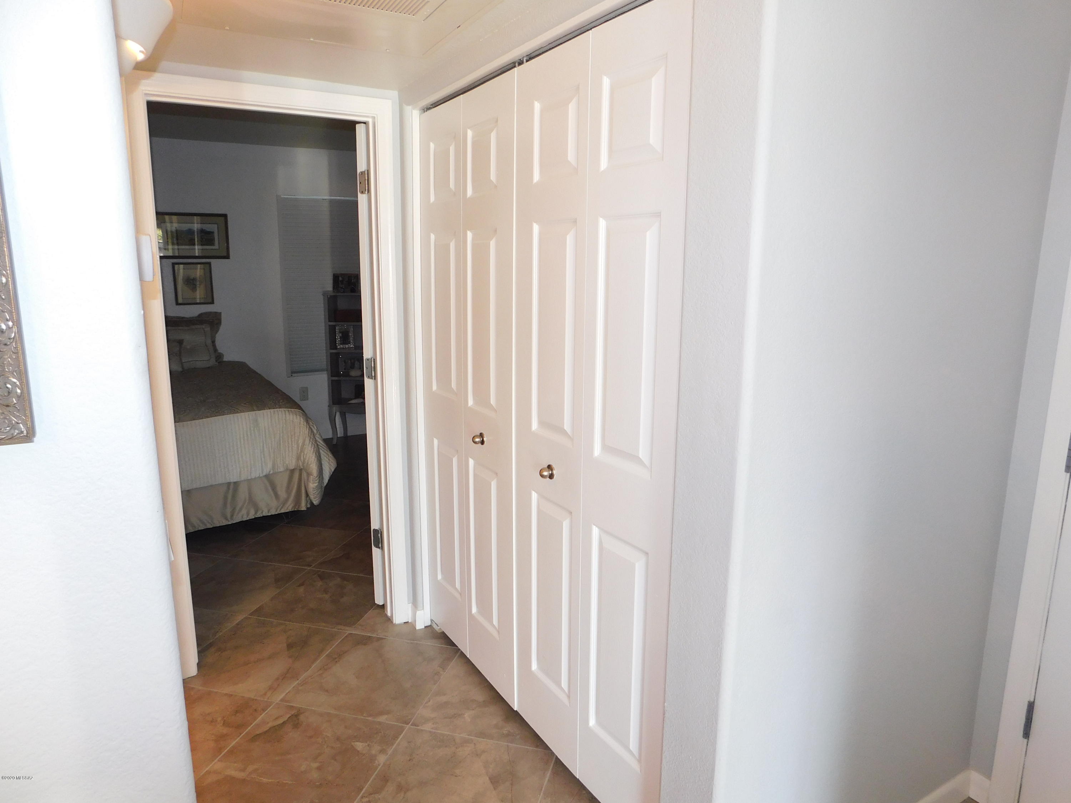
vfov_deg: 58.9
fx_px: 712
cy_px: 402
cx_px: 536
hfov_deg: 73.9
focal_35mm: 23
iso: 200
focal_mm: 4
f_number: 3
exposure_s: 1/30
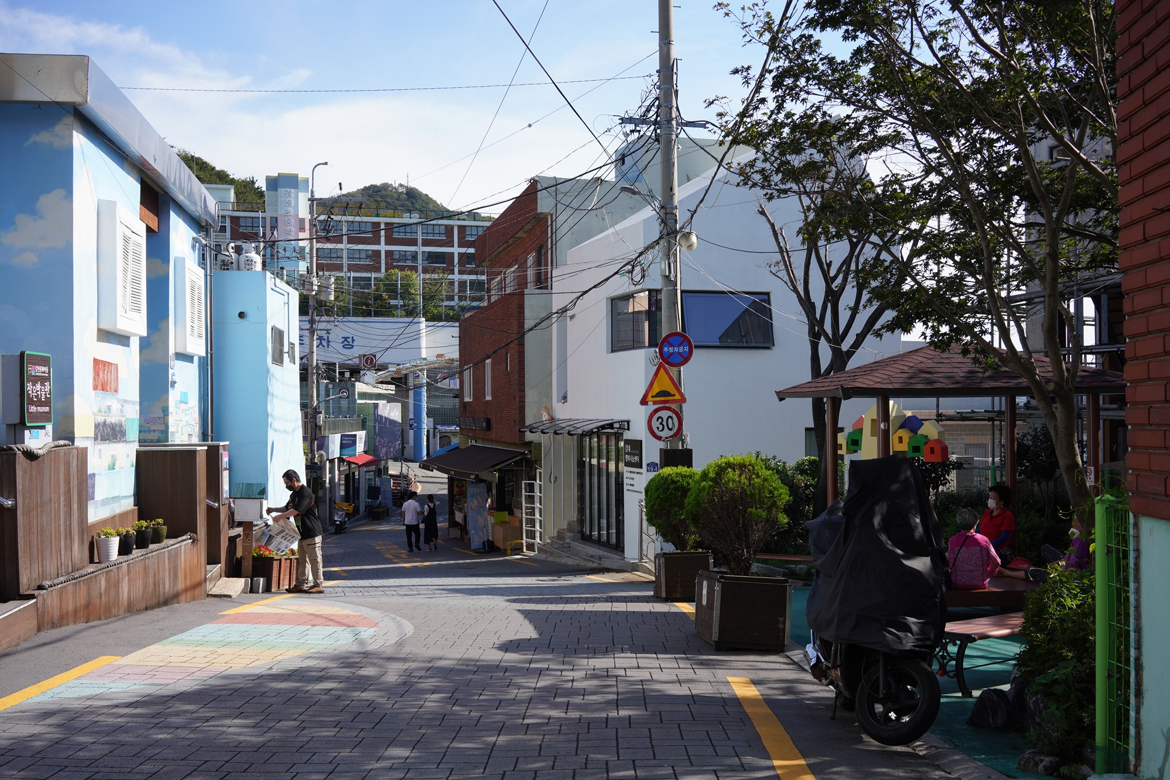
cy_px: 390
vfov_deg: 37.9
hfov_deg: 54.4
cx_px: 585
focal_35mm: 35
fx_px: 1138
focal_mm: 35
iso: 100
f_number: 9
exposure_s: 1/125
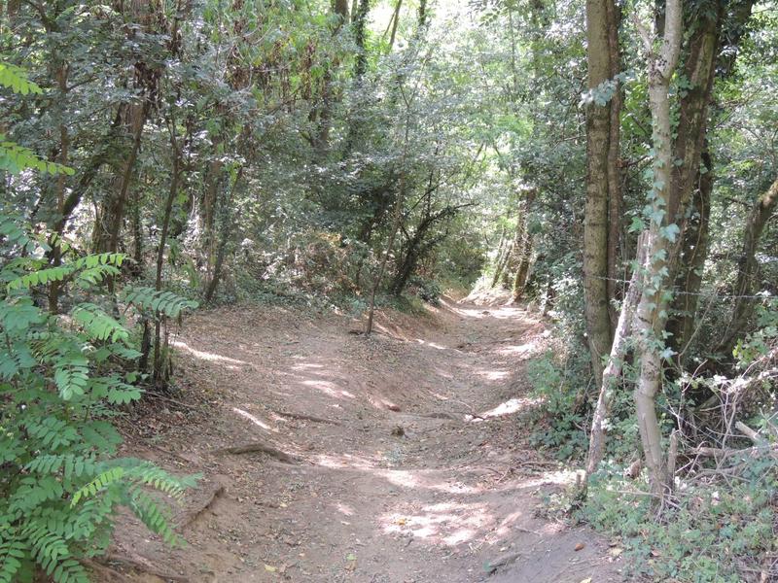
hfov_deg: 40.4
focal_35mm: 47
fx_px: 1056
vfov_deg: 30.9
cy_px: 292
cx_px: 389
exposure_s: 1/50
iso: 320
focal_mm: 8.3
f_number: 3.5
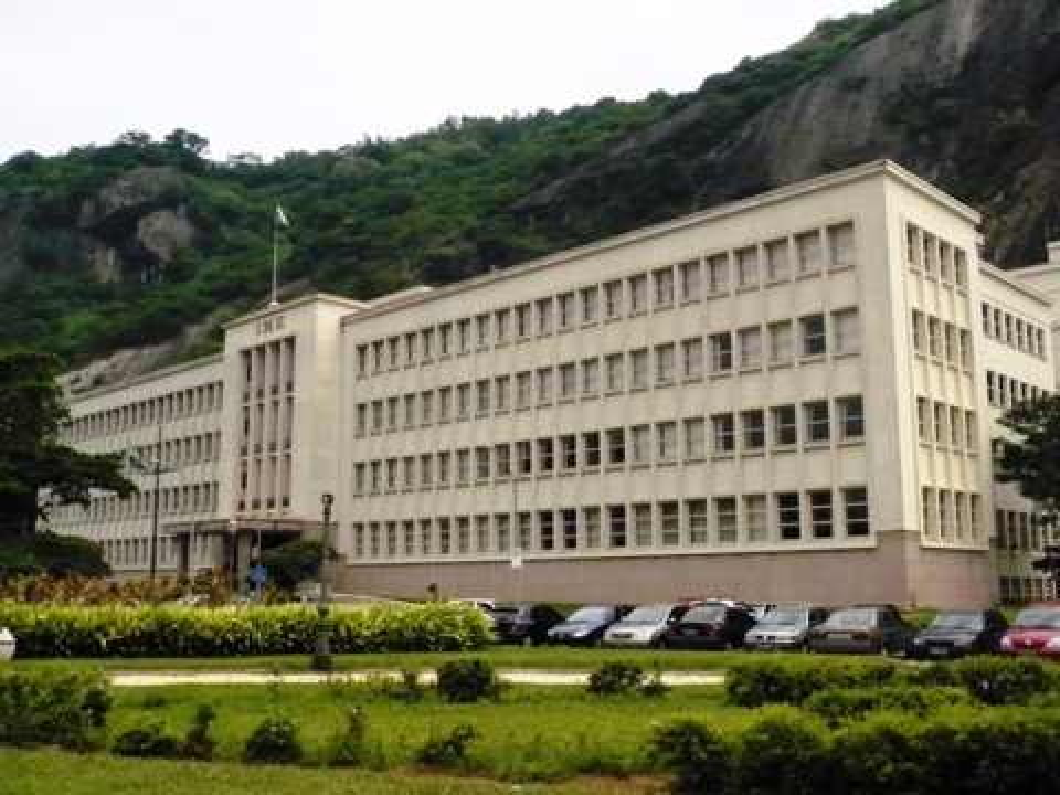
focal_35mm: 35
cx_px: 530
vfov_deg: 40.7
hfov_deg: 52.6
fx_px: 1072
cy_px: 398
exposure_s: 1/1300
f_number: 8
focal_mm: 5.8
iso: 400
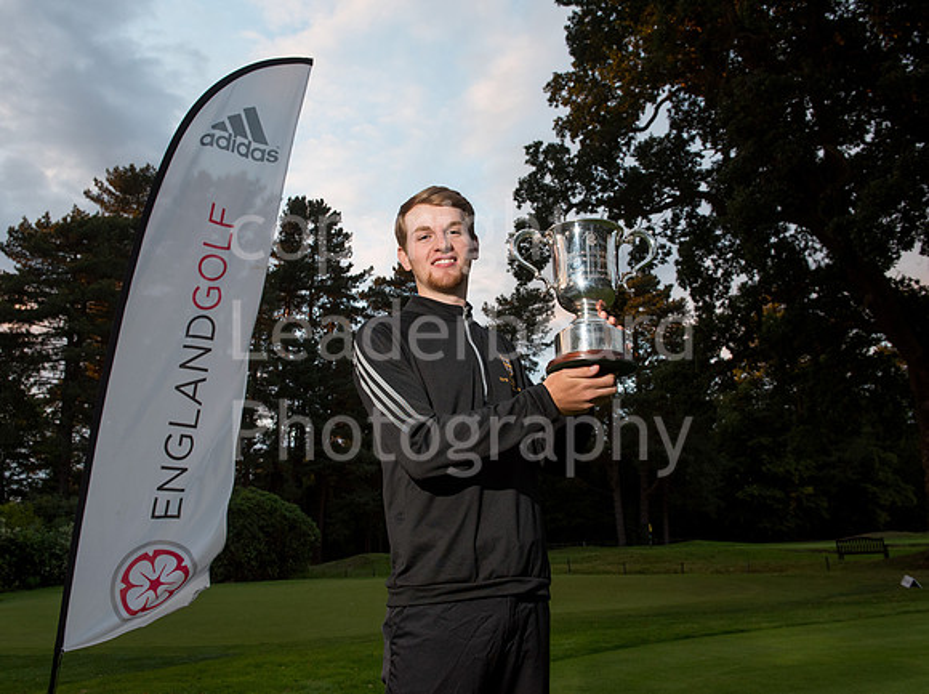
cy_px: 348
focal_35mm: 31
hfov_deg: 58.0
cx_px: 437
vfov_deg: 45.0
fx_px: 837
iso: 1000
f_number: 6.3
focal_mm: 28
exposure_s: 1/160
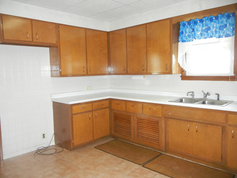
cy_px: 89
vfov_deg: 46.8
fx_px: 205
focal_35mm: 30
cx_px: 118
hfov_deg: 60.0
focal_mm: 5.4
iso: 517
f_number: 3.5
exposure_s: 1/30
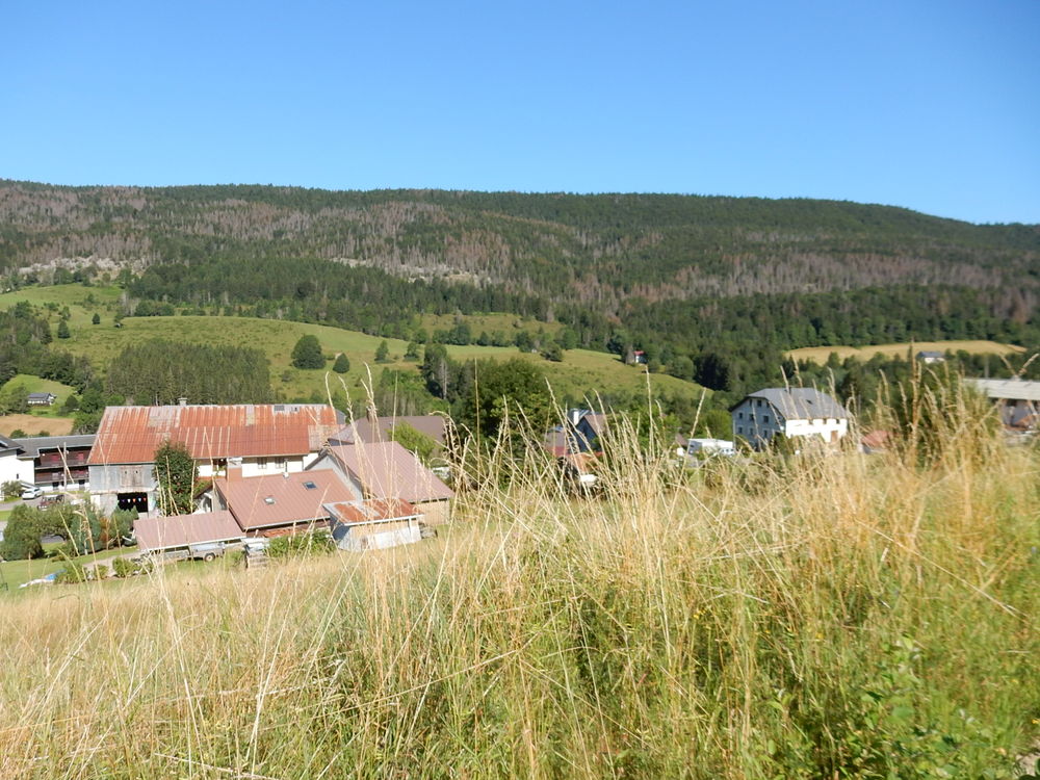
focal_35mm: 25
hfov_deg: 69.4
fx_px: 751
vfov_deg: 54.9
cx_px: 520
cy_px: 390
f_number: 3.7
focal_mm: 4.5
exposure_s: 1/800
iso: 125
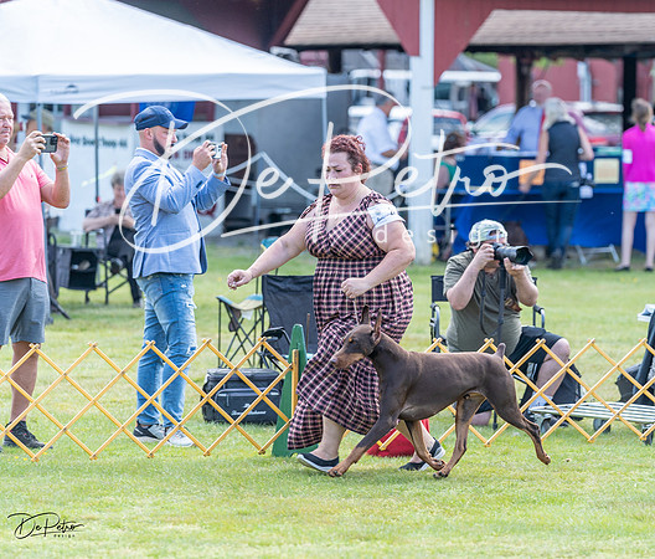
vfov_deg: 7.3
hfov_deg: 8.5
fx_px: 4395
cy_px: 286
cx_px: 389
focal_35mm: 221
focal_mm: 159
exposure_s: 1/500
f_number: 3.2
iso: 125
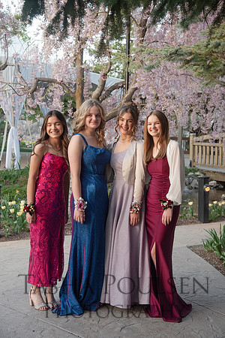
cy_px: 169
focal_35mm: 58
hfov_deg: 23.4
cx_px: 112
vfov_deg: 34.5
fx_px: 544
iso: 640
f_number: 5.6
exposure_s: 1/125
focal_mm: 58
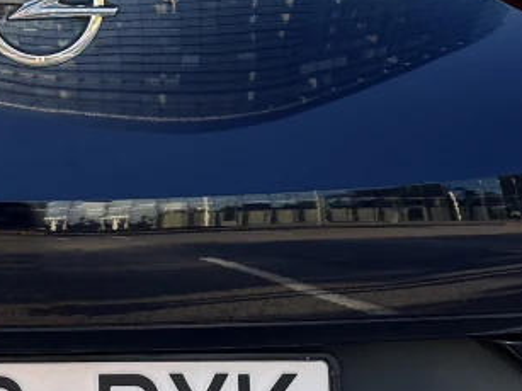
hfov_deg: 13.0
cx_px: 3
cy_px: 58
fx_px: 2261
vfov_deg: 9.8
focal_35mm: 150
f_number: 1.8
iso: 80
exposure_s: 1/347
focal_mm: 6.8
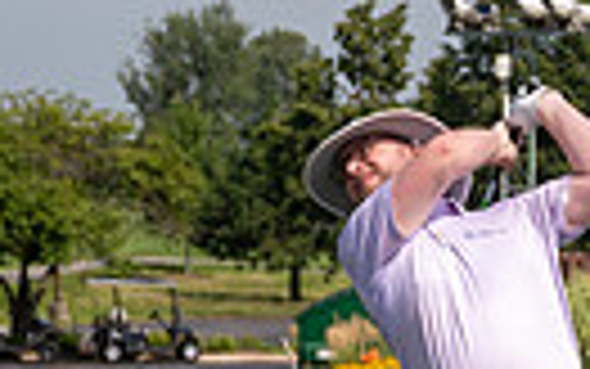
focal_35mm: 198
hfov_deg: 10.2
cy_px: 540
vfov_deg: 6.6
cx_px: 919
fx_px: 3185
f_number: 4
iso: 250
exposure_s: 1/4000
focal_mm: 44
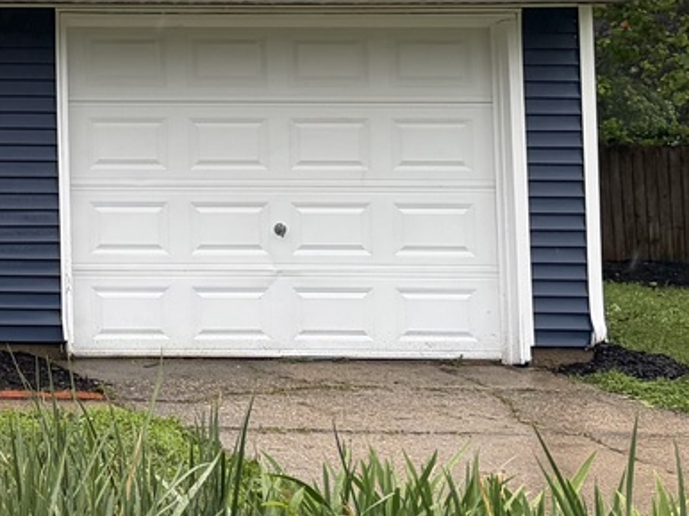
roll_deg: +0.8
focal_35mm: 97
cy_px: 39
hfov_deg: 16.9
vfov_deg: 15.0
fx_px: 1929
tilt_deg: +3.3
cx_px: -537
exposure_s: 1/164
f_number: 1.6
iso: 100
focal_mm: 5.96
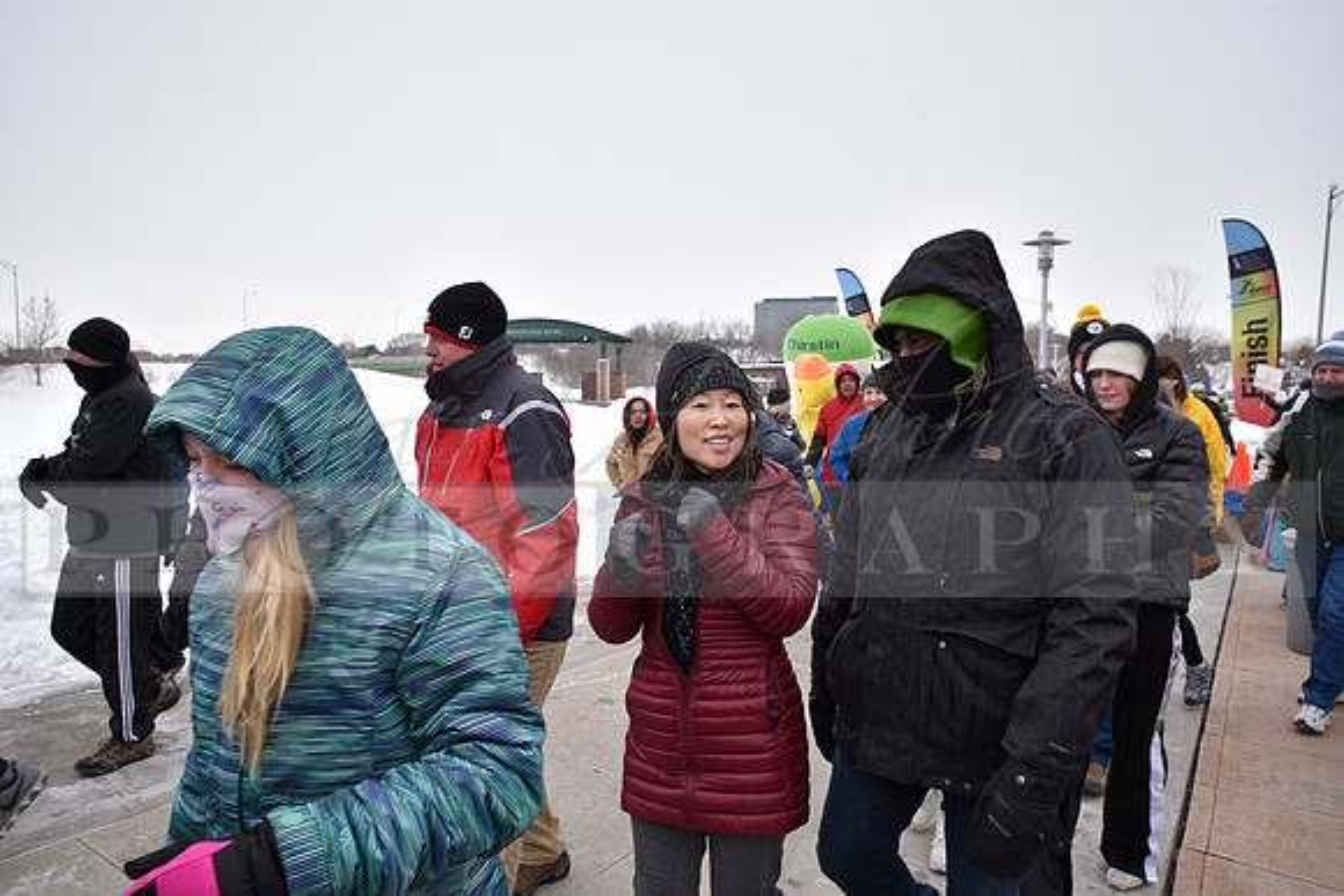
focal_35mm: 24
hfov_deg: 73.7
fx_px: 896
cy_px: 448
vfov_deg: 53.2
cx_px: 672
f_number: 9
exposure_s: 1/320
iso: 400
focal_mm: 24
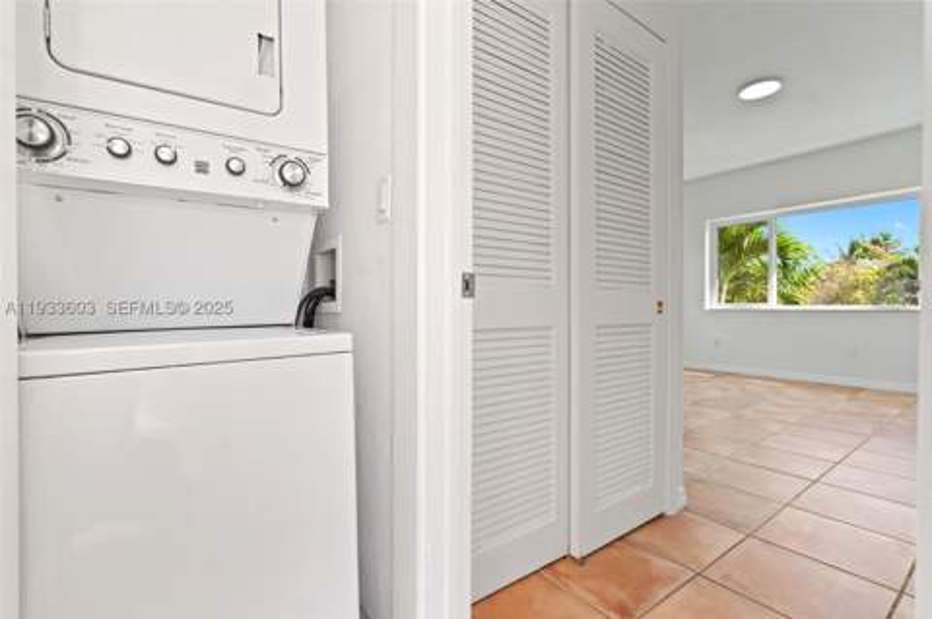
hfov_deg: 96.8
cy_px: 310
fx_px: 414
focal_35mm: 16
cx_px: 466
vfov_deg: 73.6
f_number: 5
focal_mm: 16
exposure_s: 1/20
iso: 200
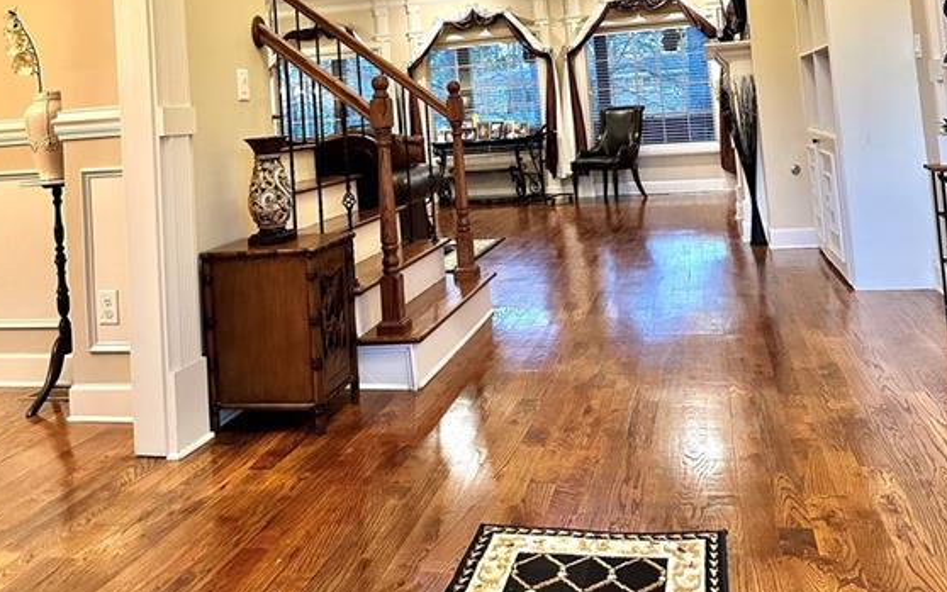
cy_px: 59
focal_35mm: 35
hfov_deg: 55.3
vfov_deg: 34.3
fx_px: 903
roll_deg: +3.7
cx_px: 465
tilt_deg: +3.1
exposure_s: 1/60
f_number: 1.78
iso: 400
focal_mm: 6.86
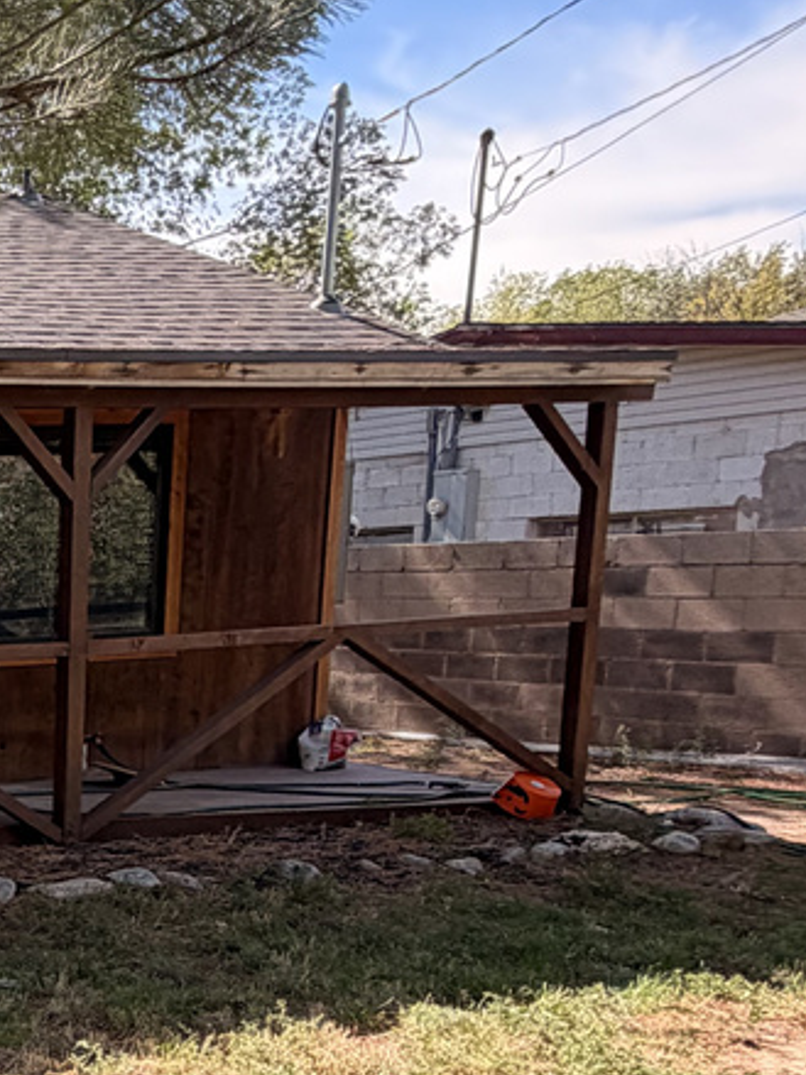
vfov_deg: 37.6
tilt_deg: -6.9
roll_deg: +2.3
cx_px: -568
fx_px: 1522
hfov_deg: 21.6
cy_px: 847
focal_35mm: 49
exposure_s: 1/502
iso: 50
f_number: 2.2
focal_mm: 2.22
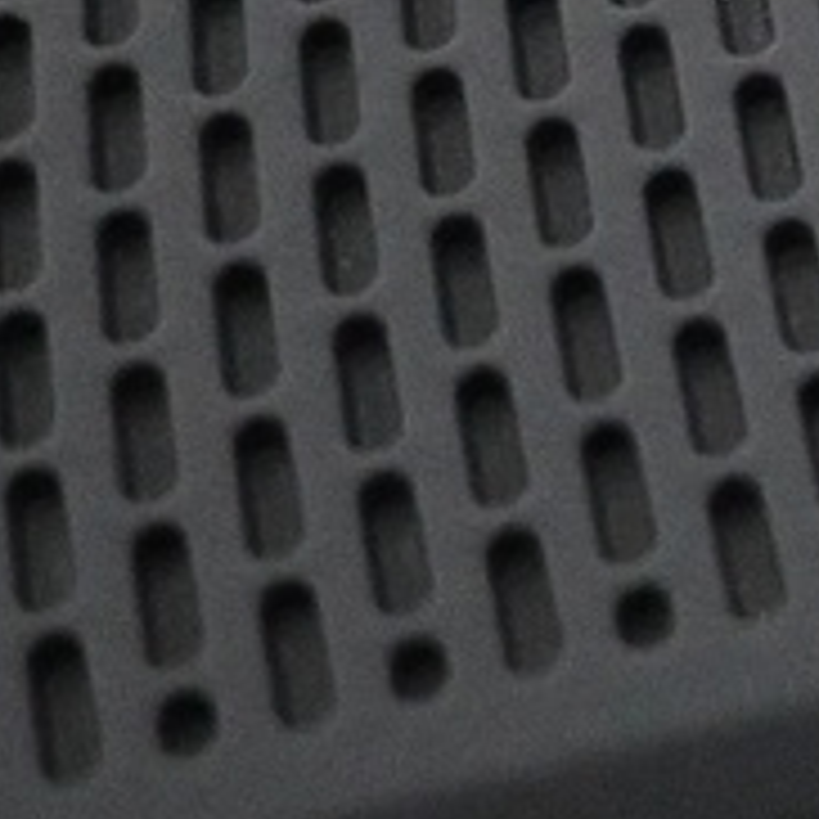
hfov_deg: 8.0
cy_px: -171
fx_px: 4872
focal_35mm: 182
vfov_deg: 9.5
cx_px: 2588
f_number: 3.5
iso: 4000
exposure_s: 1/200
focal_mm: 16
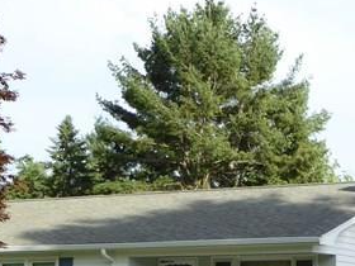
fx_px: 1087
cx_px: 420
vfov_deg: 13.7
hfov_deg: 17.7
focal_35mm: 106
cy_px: 275
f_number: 3.5
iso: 100
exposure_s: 1/500
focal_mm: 5
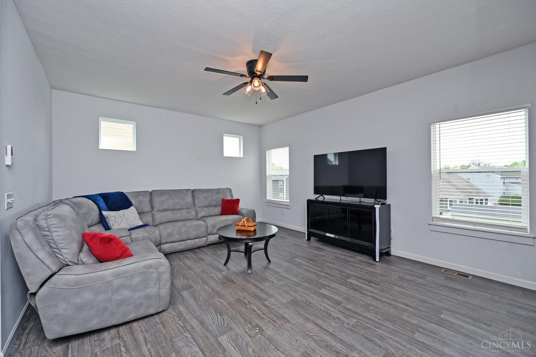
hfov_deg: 104.3
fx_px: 208
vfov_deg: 81.2
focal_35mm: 14
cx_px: 268
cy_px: 178
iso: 160
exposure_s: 1/125
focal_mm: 14
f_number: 5.6
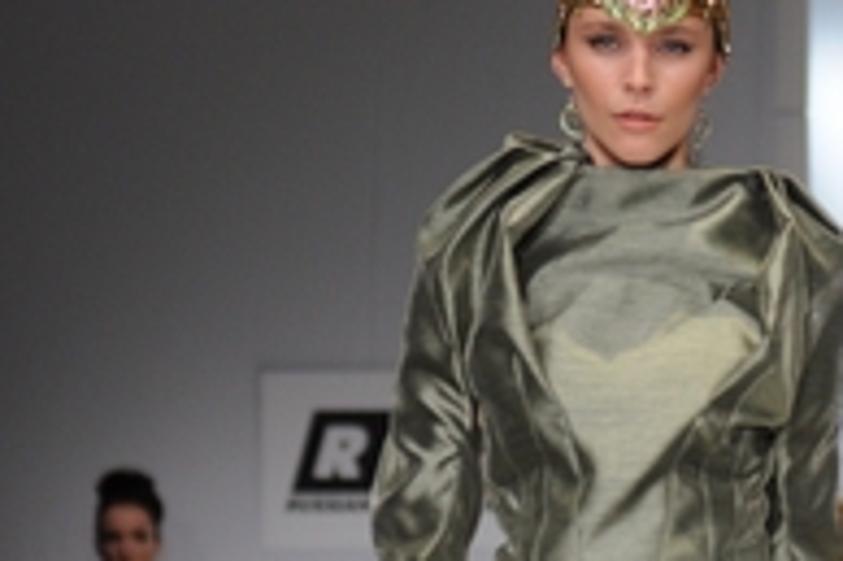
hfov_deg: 6.4
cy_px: 402
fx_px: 7510
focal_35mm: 321
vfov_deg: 4.3
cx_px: 826
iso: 640
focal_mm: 80
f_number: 3.5
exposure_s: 1/250
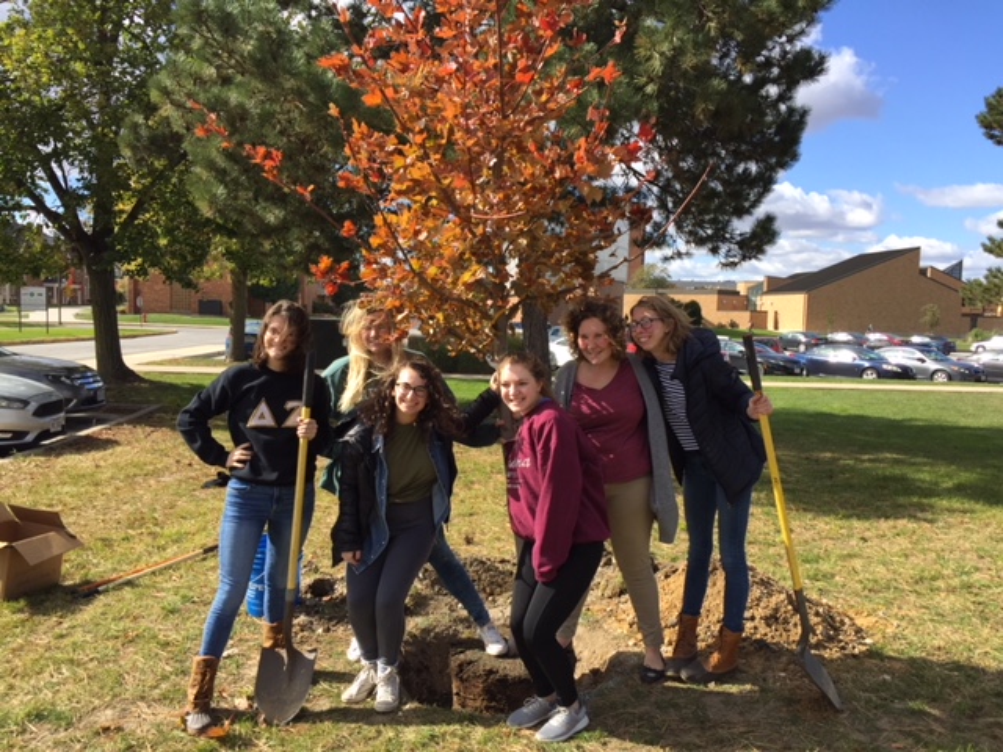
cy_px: 376
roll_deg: -0.9
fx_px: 840
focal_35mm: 29
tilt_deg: -4.1
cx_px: 502
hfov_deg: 61.7
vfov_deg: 48.2
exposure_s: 1/1014
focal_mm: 4.15
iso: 32
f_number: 2.2
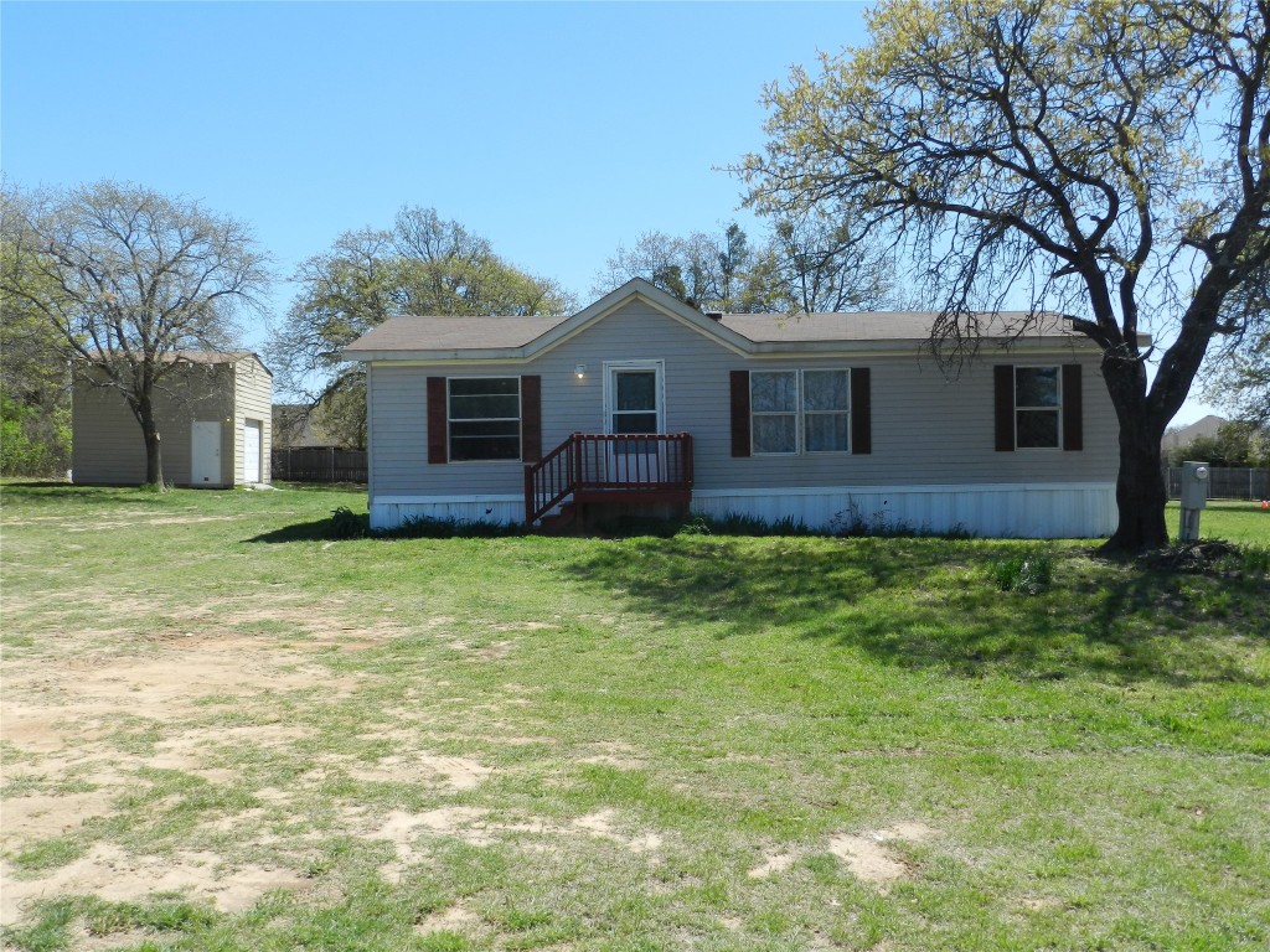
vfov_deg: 44.2
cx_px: 635
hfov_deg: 56.8
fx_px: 1174
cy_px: 476
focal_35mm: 32
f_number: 3.7
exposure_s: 1/1000
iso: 160
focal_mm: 5.6
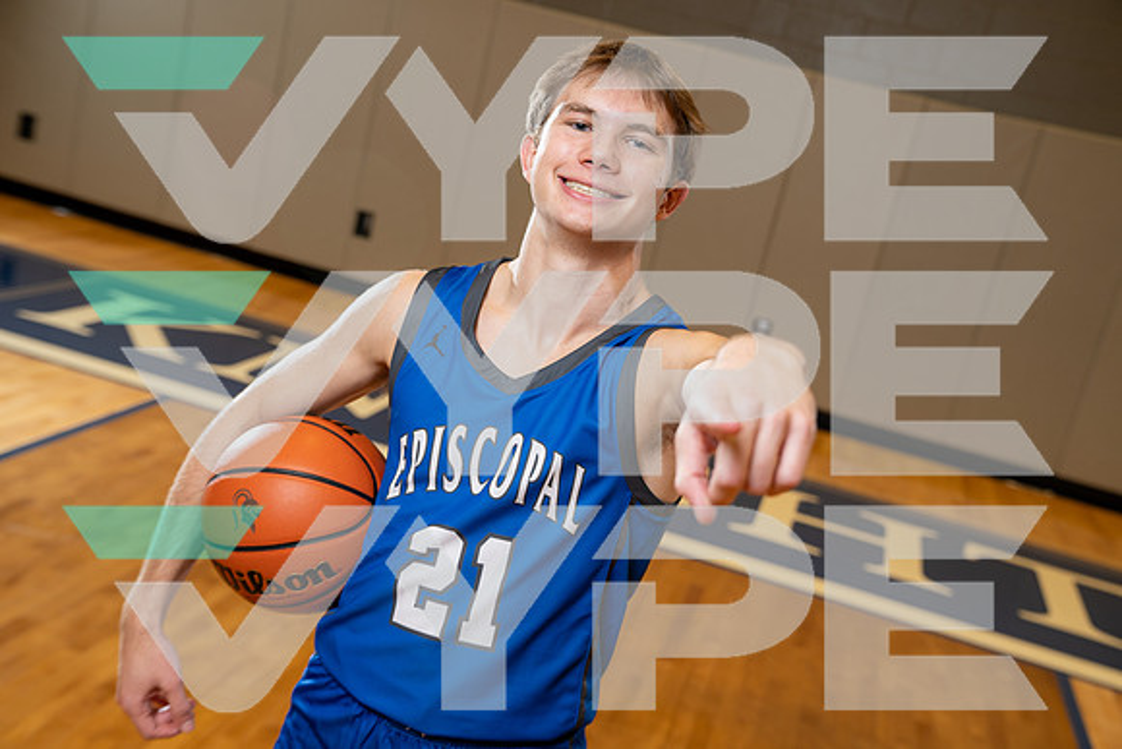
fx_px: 1434
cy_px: 374
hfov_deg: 42.7
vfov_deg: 29.3
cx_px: 561
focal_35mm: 46
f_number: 4
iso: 400
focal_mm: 46
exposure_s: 1/125
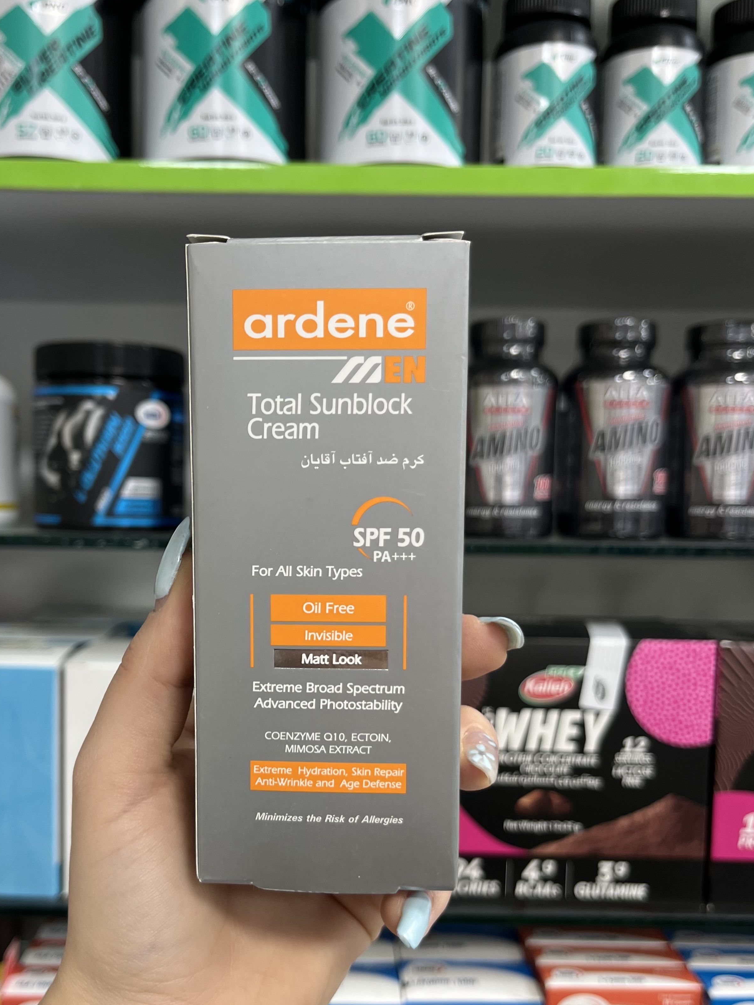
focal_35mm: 33
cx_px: 313
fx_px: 958
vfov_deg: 55.2
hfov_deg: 42.8
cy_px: 572
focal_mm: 5.1
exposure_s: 1/50
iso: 64
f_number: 1.6
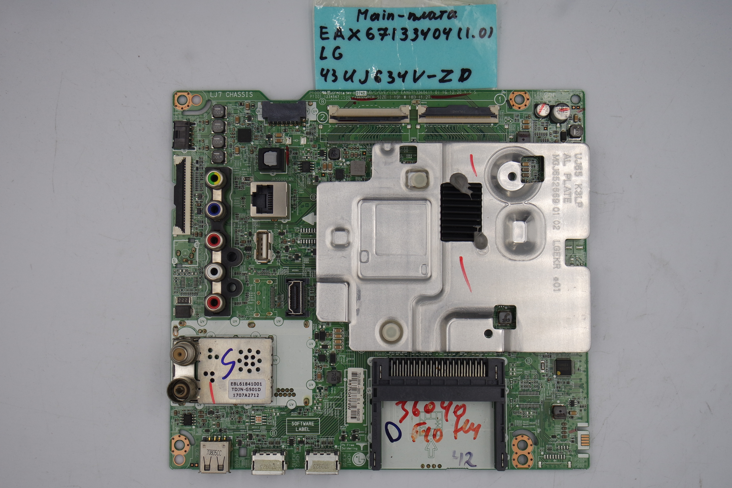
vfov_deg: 25.1
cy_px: 244
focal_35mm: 54
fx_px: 1098
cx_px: 366
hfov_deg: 36.9
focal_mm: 20
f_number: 5.6
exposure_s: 1/125
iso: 160
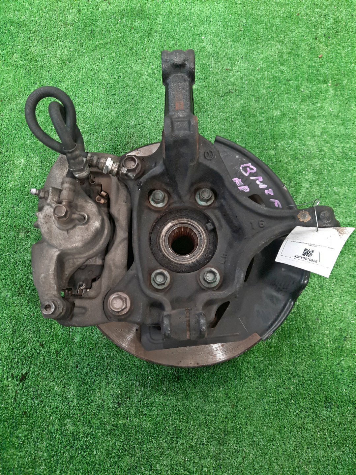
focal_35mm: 25
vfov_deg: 69.4
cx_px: 178
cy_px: 238
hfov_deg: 54.9
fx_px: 343
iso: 471
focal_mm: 4.6
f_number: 2
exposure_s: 1/25
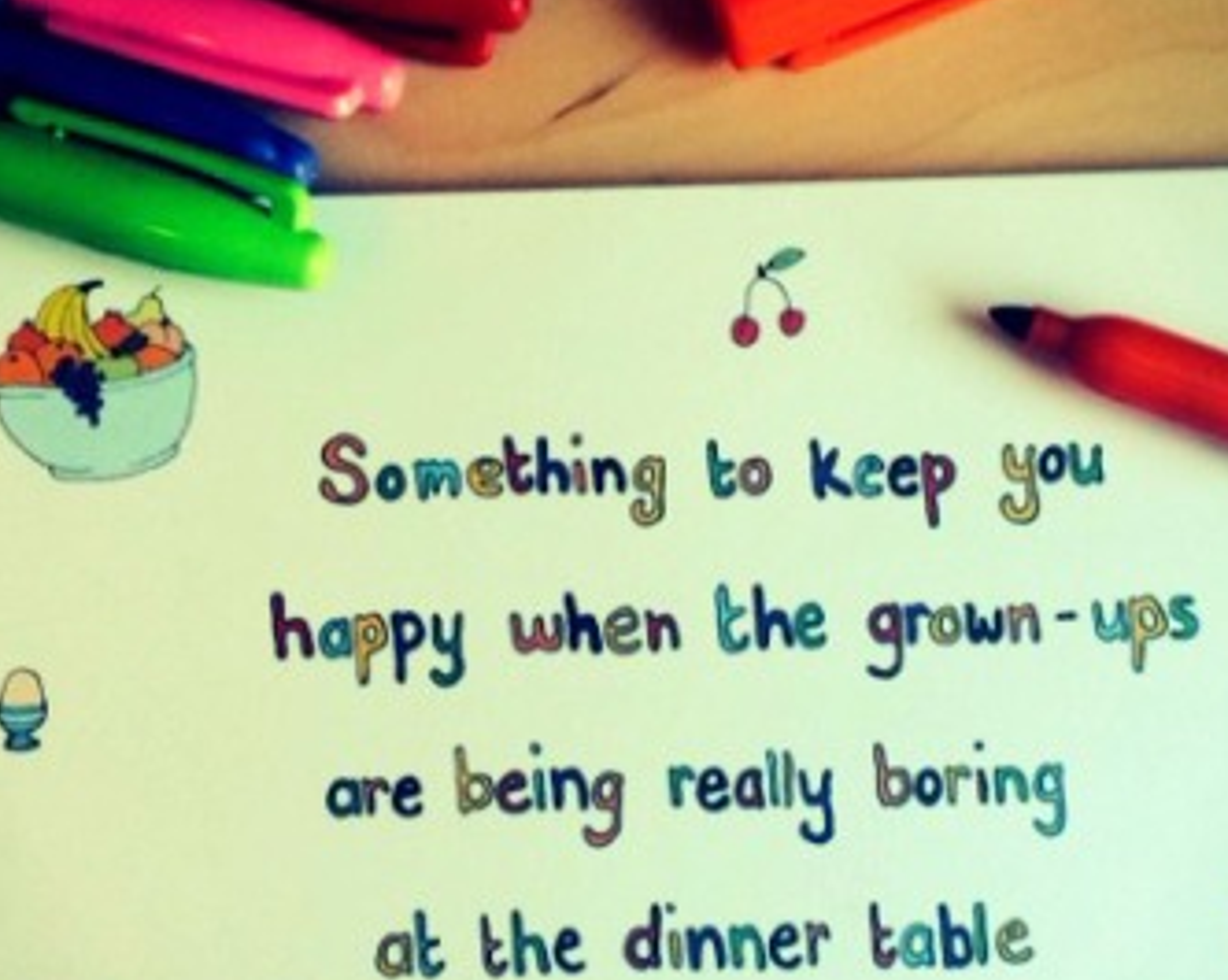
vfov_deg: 28.5
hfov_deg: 35.4
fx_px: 1925
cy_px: 566
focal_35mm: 53
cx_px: 603
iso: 40
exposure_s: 1/40
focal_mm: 4.12
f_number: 2.2
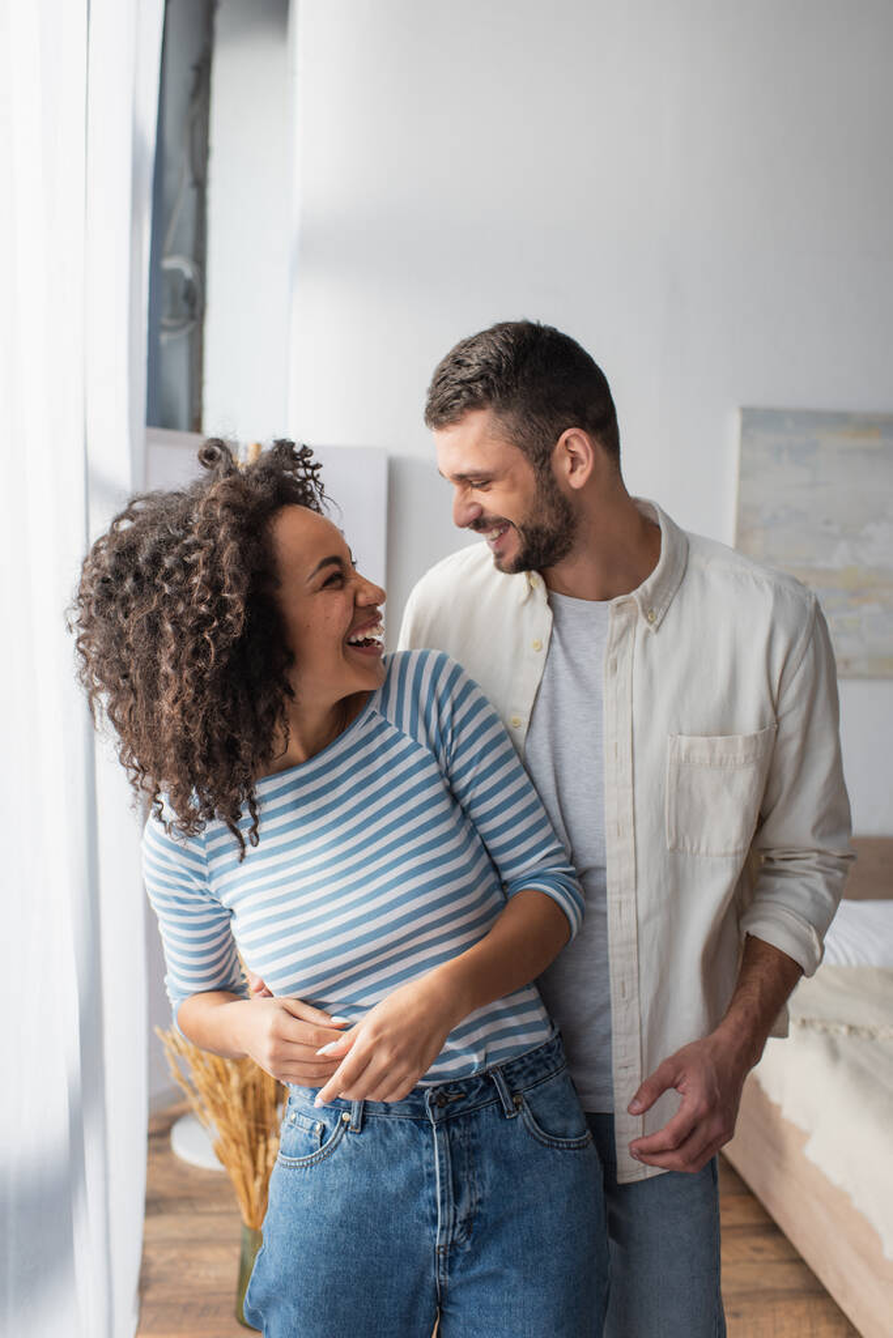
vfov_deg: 54.4
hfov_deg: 37.9
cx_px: 446
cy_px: 669
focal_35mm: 35
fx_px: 1302
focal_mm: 35
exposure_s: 1/200
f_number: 4
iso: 100
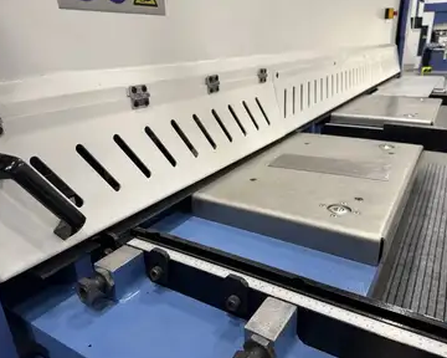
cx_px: 240
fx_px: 344
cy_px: 185
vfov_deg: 54.9
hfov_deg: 65.9
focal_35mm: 26
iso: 200
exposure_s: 1/85
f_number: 1.8
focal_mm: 6.8
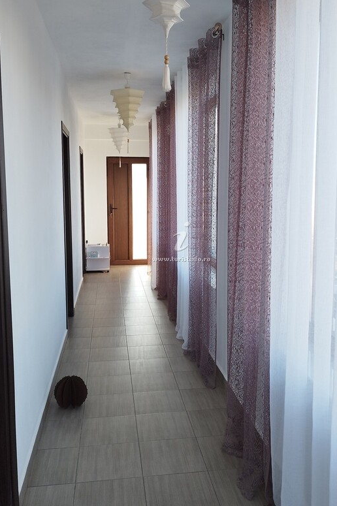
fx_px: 464
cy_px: 240
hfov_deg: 39.9
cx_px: 180
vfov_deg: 57.2
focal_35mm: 33
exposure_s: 1/100
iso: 90
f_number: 1.89
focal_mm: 5.89
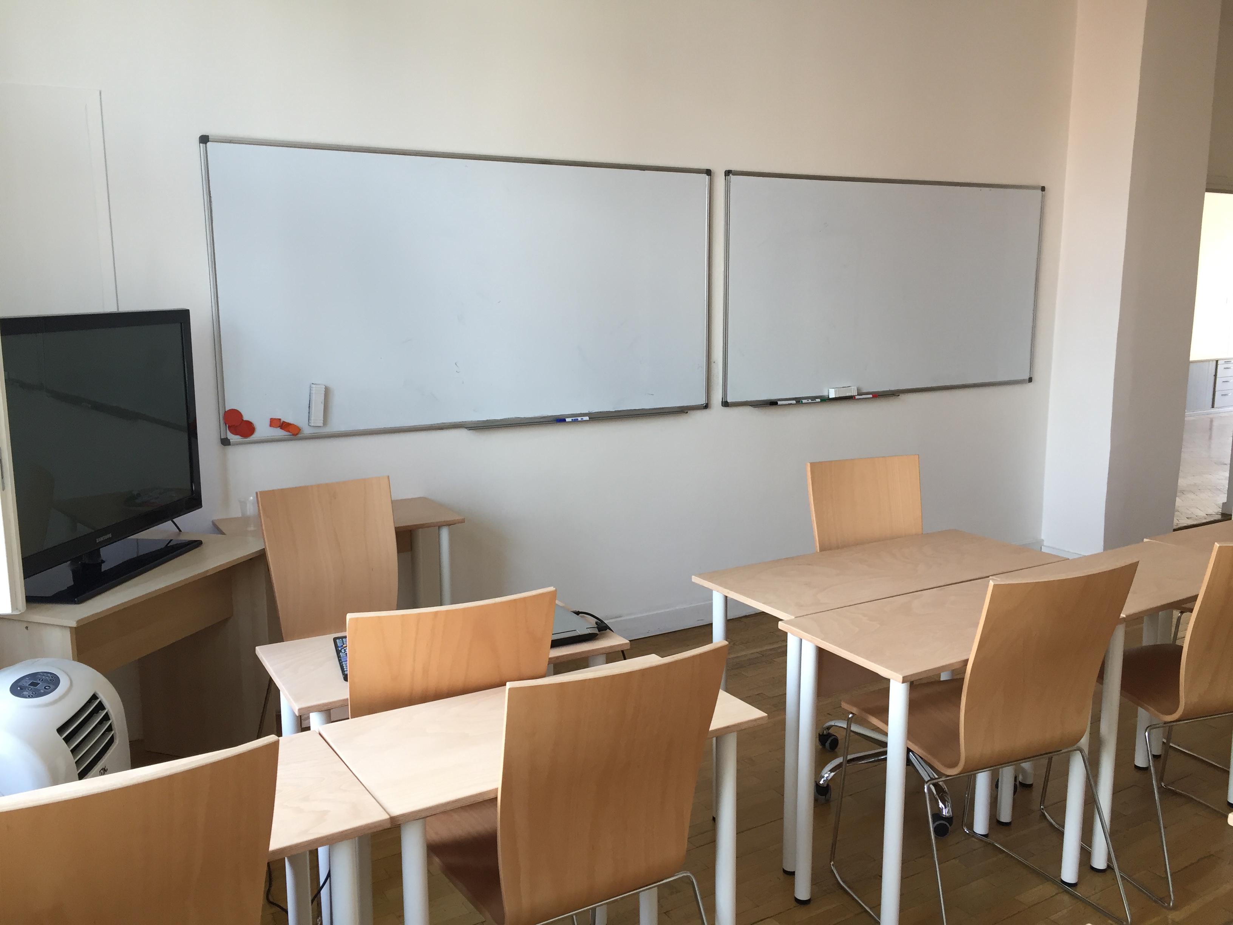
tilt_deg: -9.0
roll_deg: +0.6
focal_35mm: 29
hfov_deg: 61.7
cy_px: 462
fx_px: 1033
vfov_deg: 48.2
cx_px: 616
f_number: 2.2
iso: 32
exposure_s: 1/33
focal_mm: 4.15
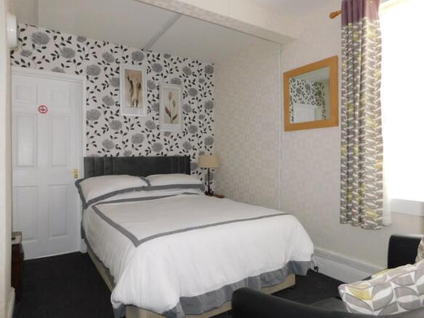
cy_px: 159
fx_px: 282
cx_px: 212
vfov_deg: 58.9
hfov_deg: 73.9
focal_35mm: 23
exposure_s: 1/30
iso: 200
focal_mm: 4
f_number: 3
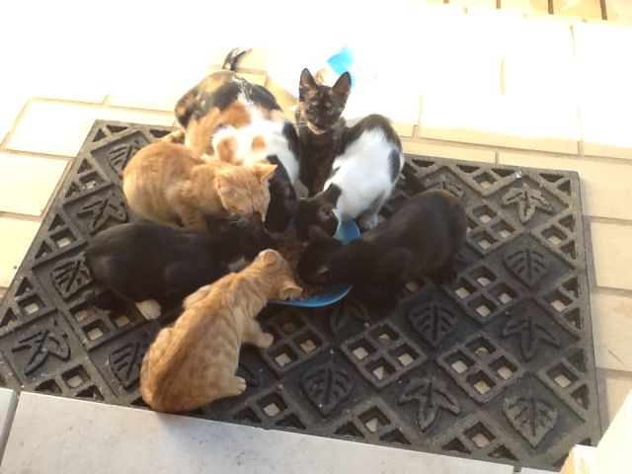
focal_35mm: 32
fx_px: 584
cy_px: 237
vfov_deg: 44.2
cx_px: 316
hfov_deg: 56.8
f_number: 2.4
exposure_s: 1/120
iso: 80
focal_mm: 2.03
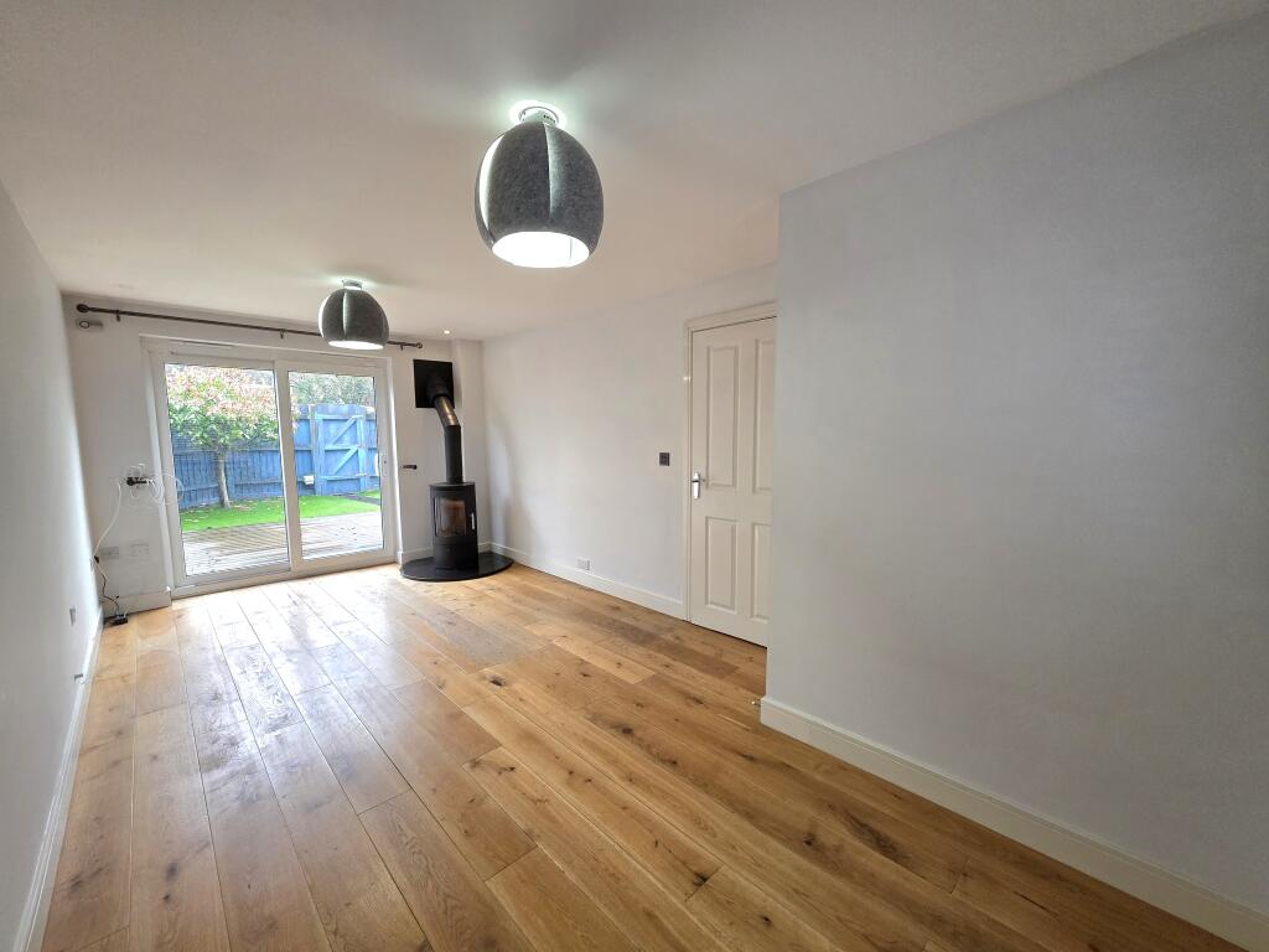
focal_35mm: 13
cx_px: 634
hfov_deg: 106.2
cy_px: 476
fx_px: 477
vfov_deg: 89.9
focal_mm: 2.2
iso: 250
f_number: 1.9
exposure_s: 1/101
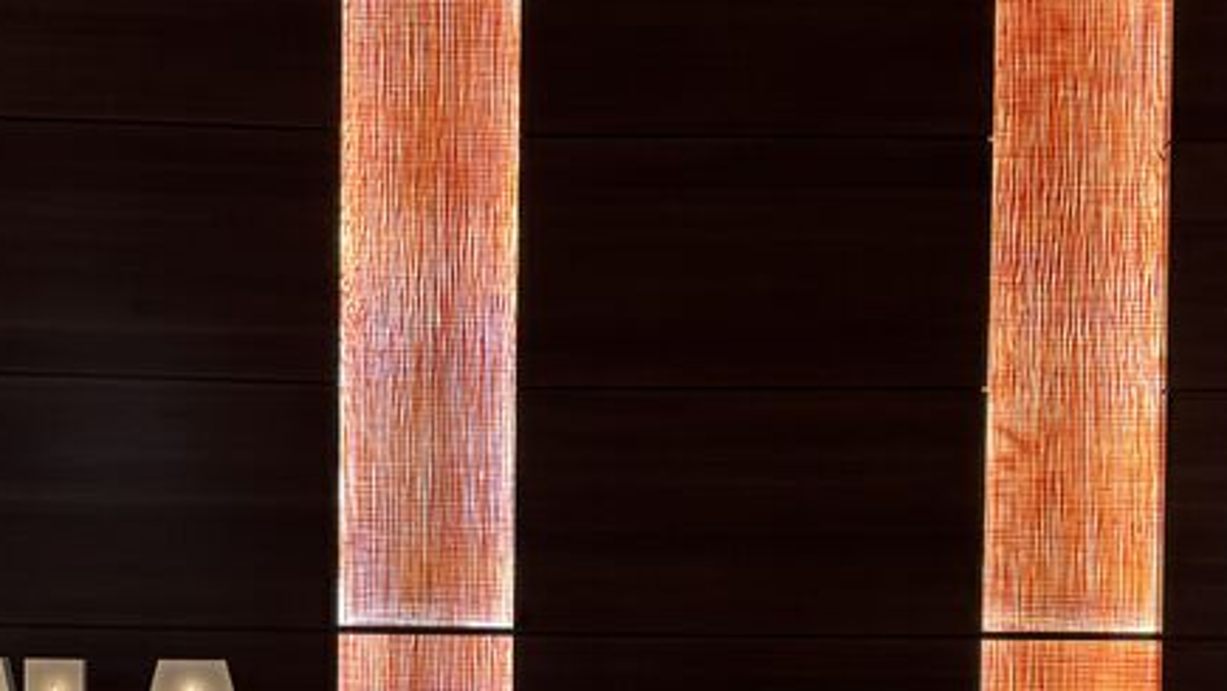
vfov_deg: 20.8
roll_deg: +0.2
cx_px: 439
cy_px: 767
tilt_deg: -1.1
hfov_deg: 37.5
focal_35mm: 55
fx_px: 1790
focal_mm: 6.76
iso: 200
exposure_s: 1/60
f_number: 1.78
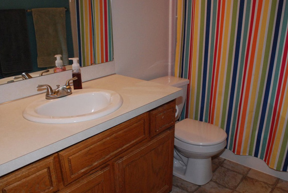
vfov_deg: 42.4
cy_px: 109
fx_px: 248
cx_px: 146
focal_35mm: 31
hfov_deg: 60.2
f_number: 8
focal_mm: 18
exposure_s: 1/60
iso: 1250
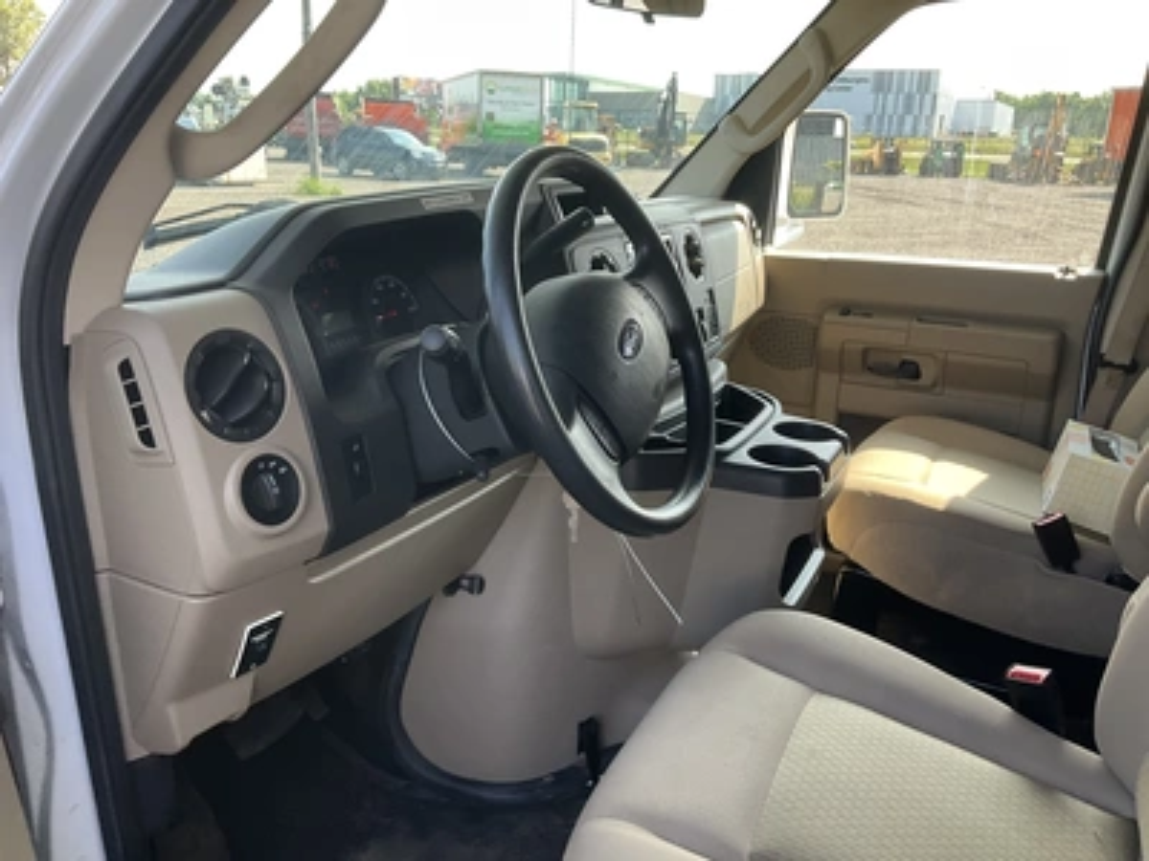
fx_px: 963
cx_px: 574
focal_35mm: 29
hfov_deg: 61.7
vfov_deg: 48.2
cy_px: 430
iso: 25
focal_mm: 3
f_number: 1.8
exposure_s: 1/122
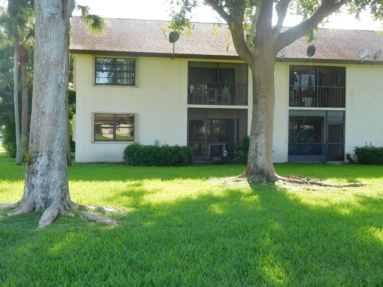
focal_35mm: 50
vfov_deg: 29.1
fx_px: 553
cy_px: 144
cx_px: 192
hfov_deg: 38.2
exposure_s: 1/100
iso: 125
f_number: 4.1
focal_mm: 8.9
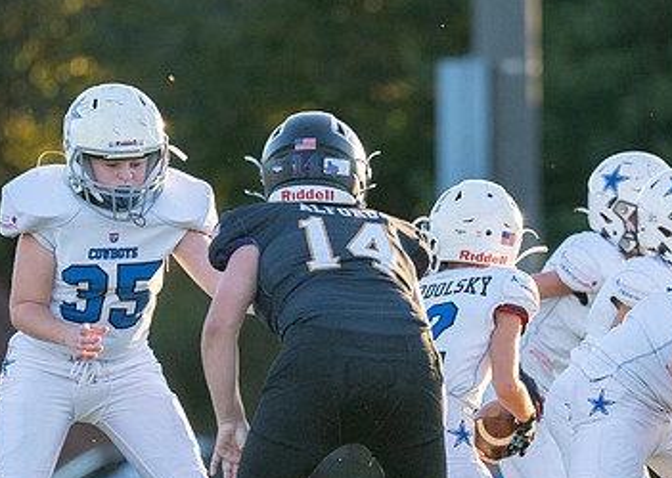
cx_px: 468
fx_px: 13824
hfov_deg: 2.8
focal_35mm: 725
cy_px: 333
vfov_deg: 2.0
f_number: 2.8
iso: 320
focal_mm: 200
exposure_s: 1/1600
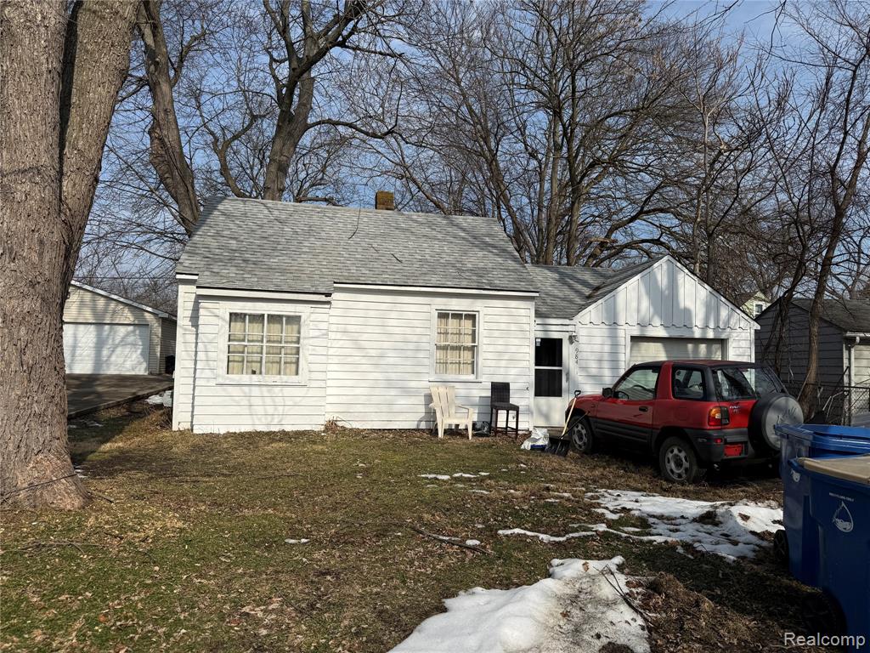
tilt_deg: +3.7
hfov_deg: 71.6
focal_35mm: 24
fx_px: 603
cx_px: 435
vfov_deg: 56.8
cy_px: 326
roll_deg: -1.7
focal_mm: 6.76
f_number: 1.78
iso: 80
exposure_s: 1/9091
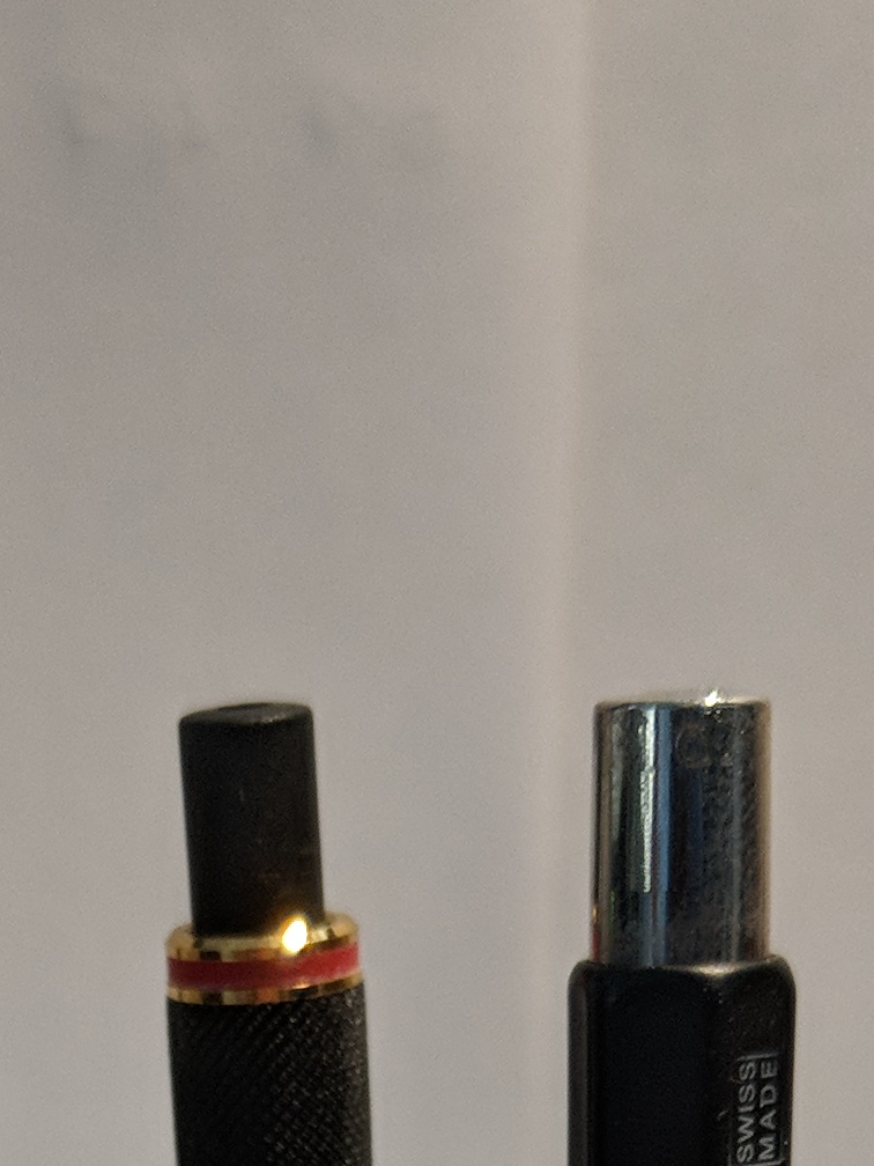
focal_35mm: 108
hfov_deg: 13.6
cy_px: 2030
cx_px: 54
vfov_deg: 15.8
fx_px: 3636
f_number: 1.8
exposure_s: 1/120
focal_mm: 4.44
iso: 138
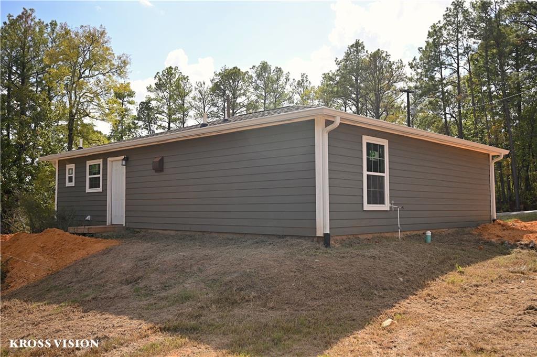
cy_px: 178
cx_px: 268
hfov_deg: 56.5
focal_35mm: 34
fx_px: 499
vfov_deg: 39.4
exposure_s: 1/320
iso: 100
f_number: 6.3
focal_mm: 33.5
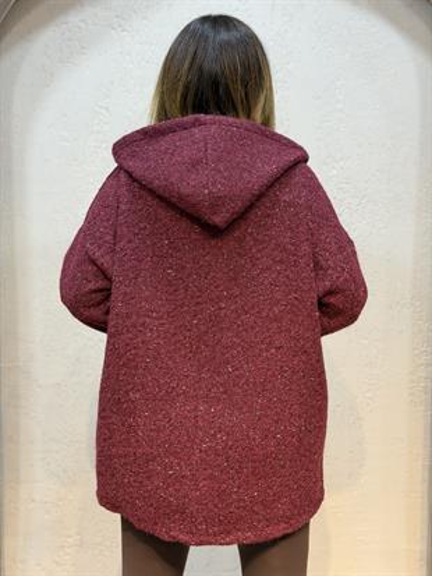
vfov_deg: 39.6
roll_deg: -0.2
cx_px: 216
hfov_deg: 30.3
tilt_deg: -7.9
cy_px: 288
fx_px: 798
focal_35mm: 48
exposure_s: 1/50
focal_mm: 6.76
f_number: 1.78
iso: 64
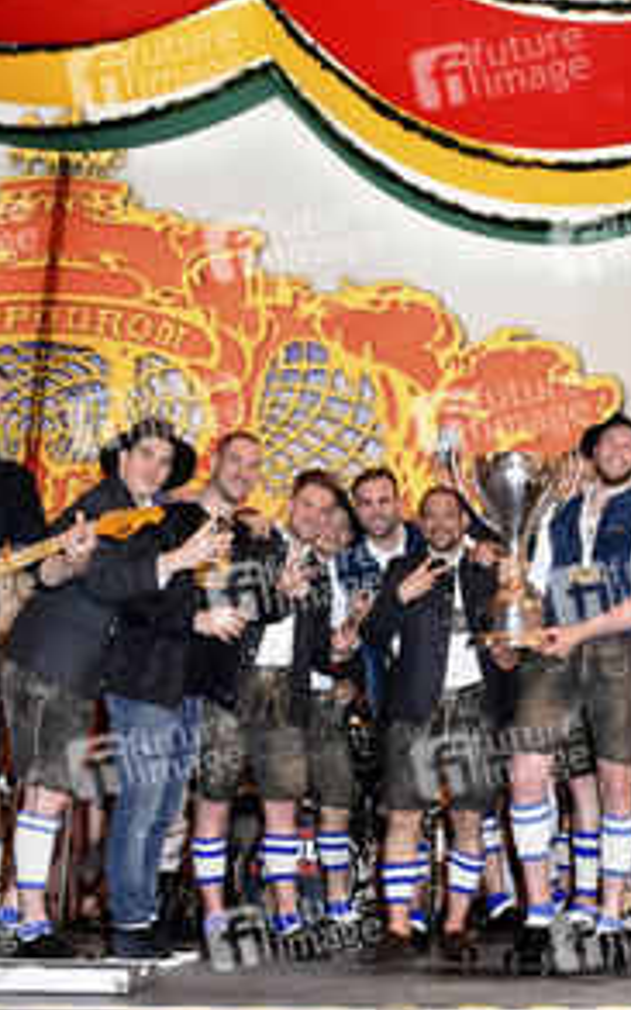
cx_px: 547
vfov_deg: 42.7
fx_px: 1294
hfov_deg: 26.6
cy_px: 500
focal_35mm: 47
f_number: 5.6
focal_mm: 20
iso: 800
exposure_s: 1/160
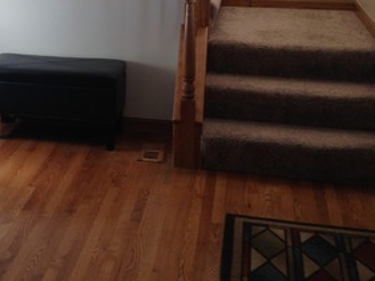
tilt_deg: -8.4
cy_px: -12
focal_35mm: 75
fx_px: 812
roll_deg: +0.9
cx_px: -5
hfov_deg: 24.7
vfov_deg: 19.0
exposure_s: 1/40
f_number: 2.4
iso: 50
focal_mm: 4.12
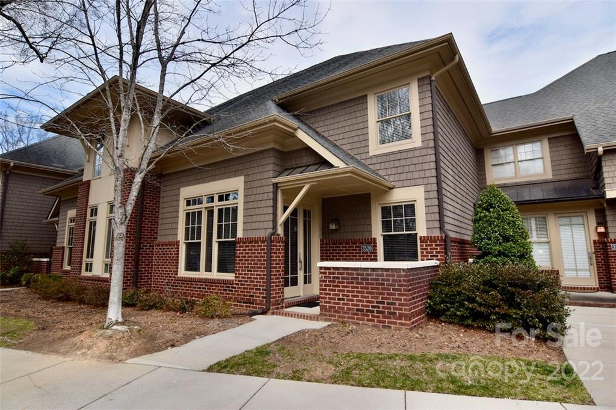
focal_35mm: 18
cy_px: 205
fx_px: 308
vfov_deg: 67.3
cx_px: 308
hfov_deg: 90.0
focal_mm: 12
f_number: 8
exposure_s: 1/200
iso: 100
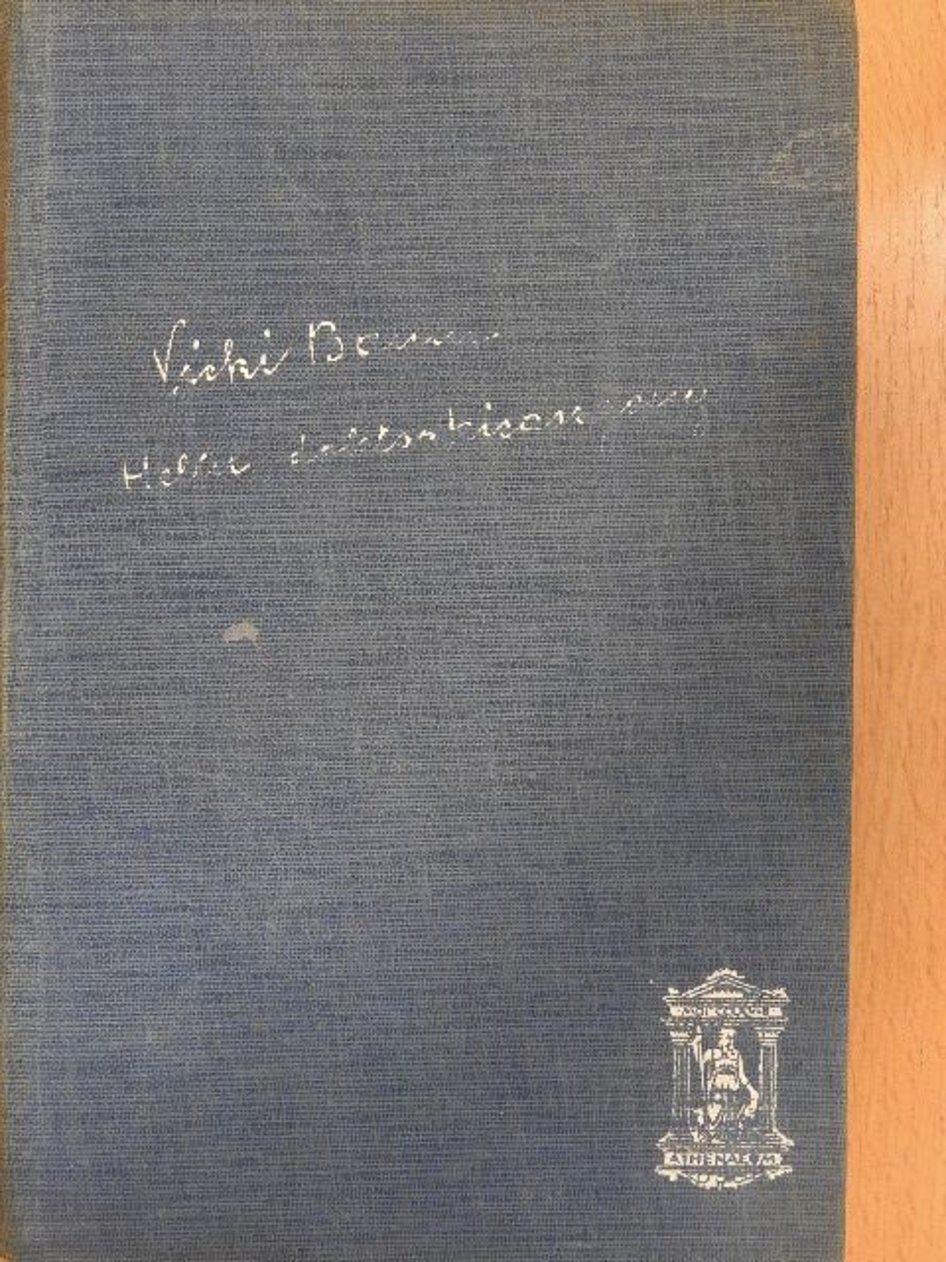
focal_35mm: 60
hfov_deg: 24.4
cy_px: 631
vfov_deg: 32.2
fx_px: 2186
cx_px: 473
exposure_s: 1/8
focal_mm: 10.7
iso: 640
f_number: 4.2
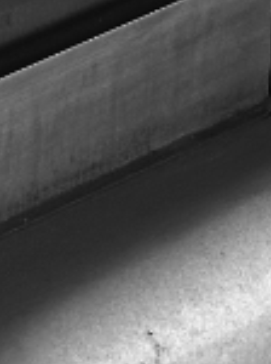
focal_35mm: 353
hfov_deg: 4.2
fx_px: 3695
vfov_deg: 5.2
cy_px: -823
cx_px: 521
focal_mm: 6.9
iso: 64
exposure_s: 1/343
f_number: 1.8
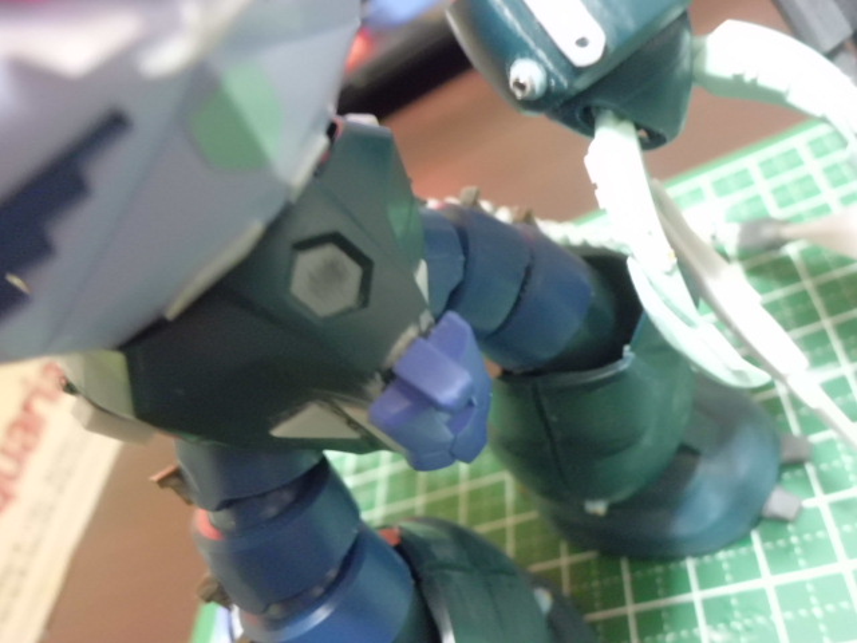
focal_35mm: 31
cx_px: 428
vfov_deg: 45.4
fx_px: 767
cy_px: 322
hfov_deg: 58.4
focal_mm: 5.5
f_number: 2.9
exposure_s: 1/2
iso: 400
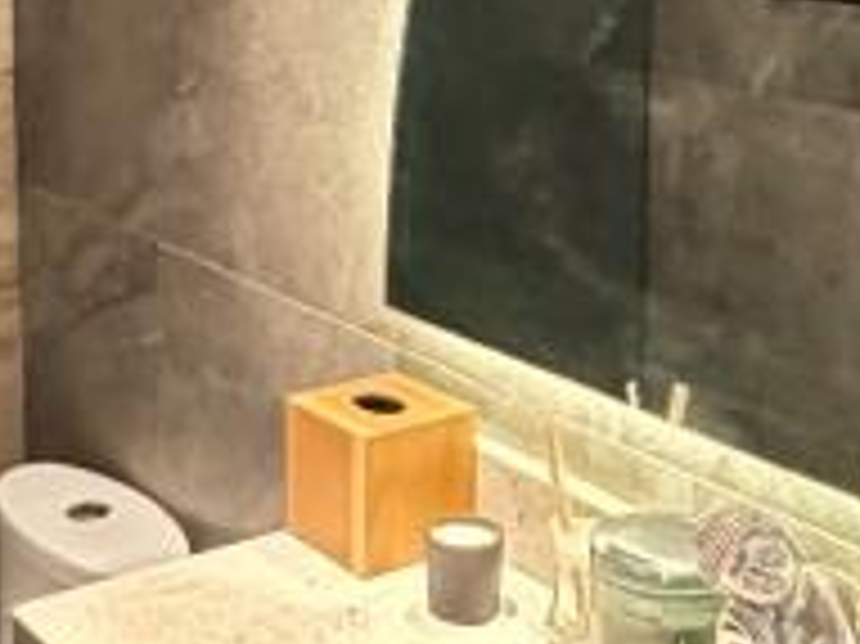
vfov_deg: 19.2
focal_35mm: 75
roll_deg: +0.5
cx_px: 302
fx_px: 1862
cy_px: 50
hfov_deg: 25.9
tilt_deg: -8.2
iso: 2000
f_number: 2.2
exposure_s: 1/30
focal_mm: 2.22
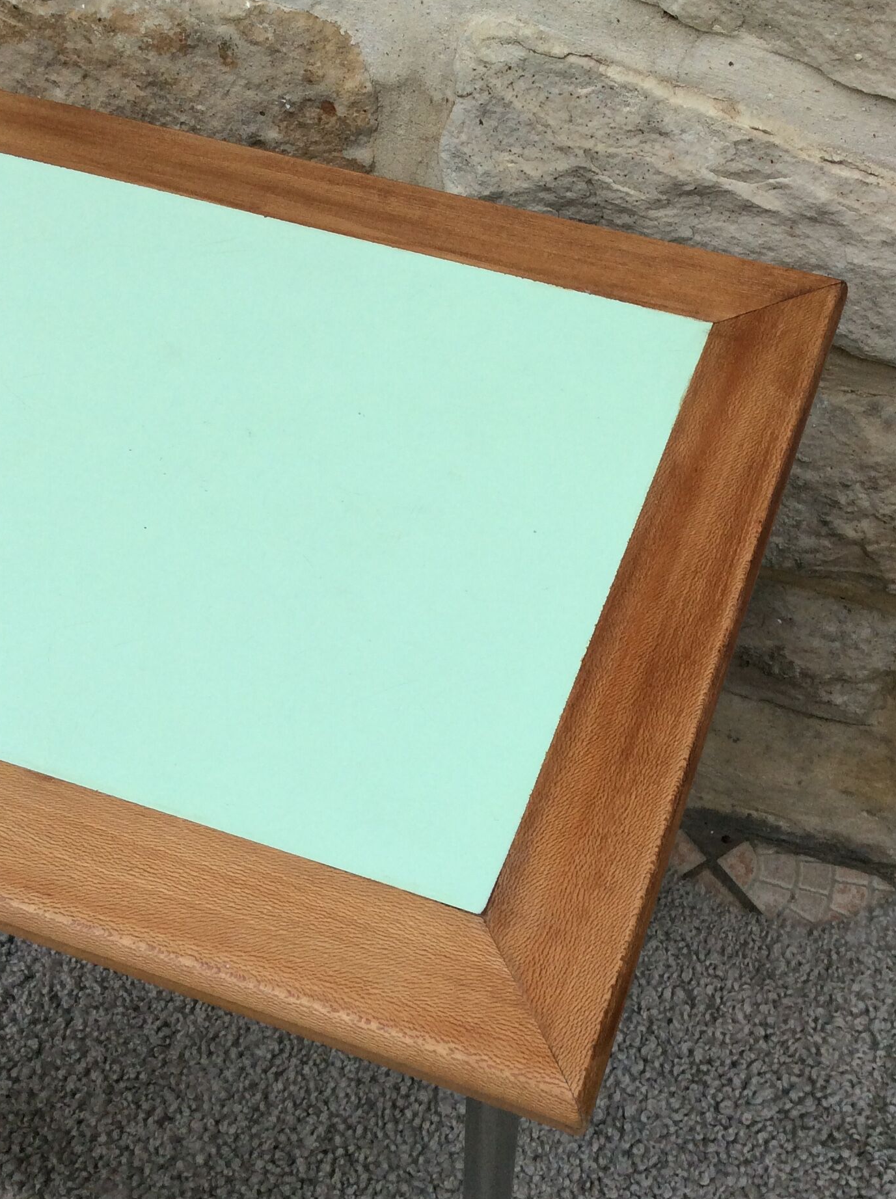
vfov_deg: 42.1
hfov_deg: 32.1
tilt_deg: -52.5
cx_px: 486
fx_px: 1557
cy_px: 601
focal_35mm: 45
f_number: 2.4
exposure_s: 1/520
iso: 32
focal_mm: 3.3
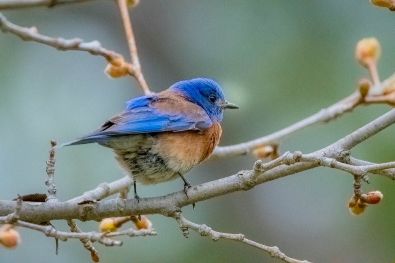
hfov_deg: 2.3
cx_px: 198
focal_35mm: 900
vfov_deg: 1.5
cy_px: 132
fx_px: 9871
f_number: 6.3
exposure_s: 1/3200
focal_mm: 600
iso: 8000
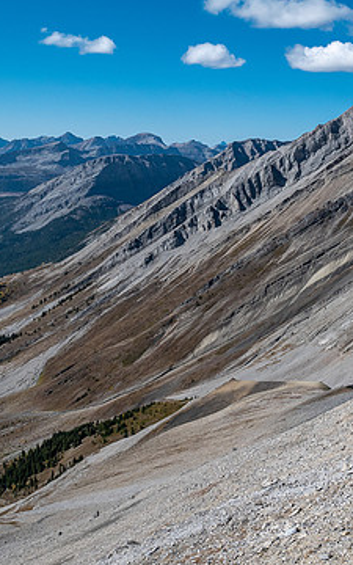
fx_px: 631
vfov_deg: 48.2
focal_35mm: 41
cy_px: 261
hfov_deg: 30.7
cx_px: 270
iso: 200
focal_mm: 12
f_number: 8
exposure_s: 1/640
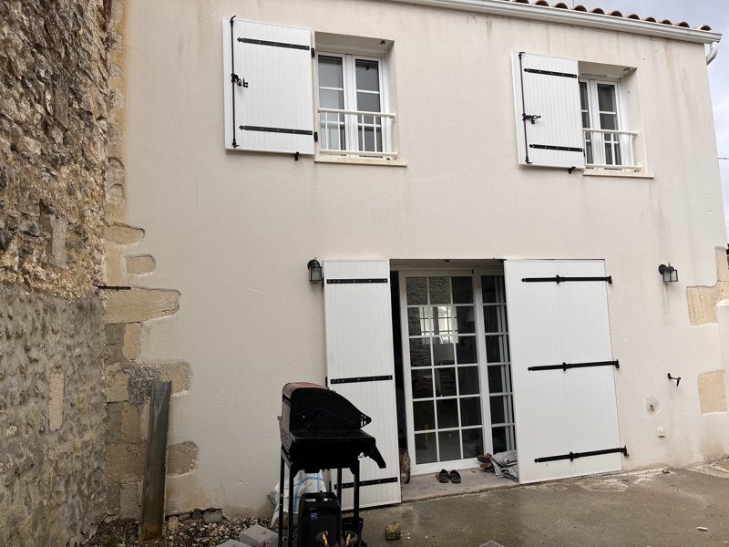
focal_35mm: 26
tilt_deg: +5.7
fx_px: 548
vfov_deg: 53.1
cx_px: 364
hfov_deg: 67.3
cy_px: 274
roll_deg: +2.8
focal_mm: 5.1
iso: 50
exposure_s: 1/1339
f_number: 1.6
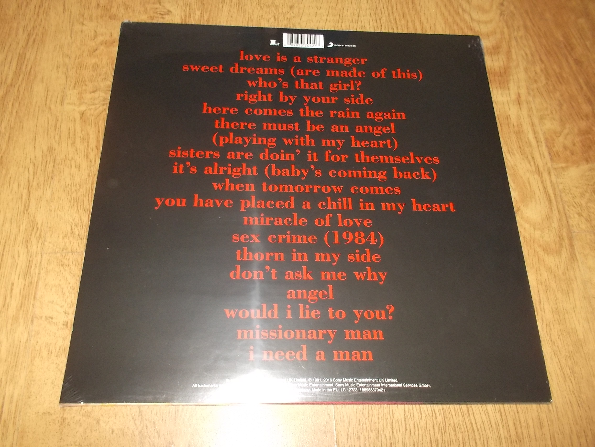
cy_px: 224
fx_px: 498
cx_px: 298
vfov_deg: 48.2
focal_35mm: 29
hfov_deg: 61.7
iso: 250
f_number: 3.3
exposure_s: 1/30
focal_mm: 4.1
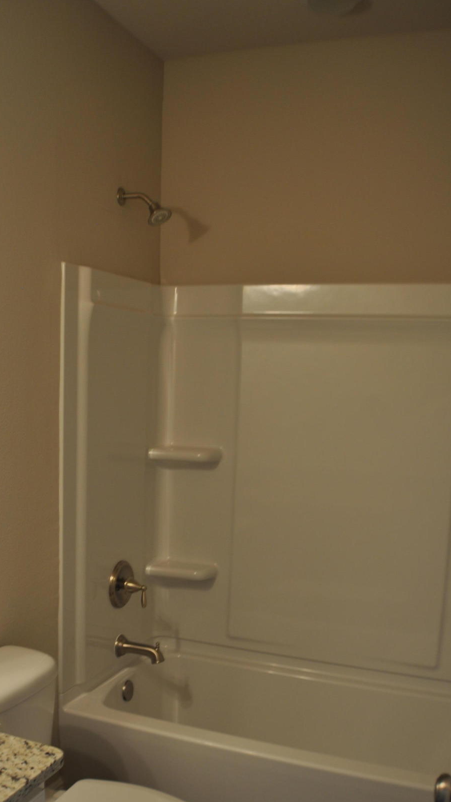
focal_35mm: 47
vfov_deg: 43.4
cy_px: 491
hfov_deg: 25.3
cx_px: 142
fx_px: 999
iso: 200
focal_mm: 24
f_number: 4
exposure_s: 1/13
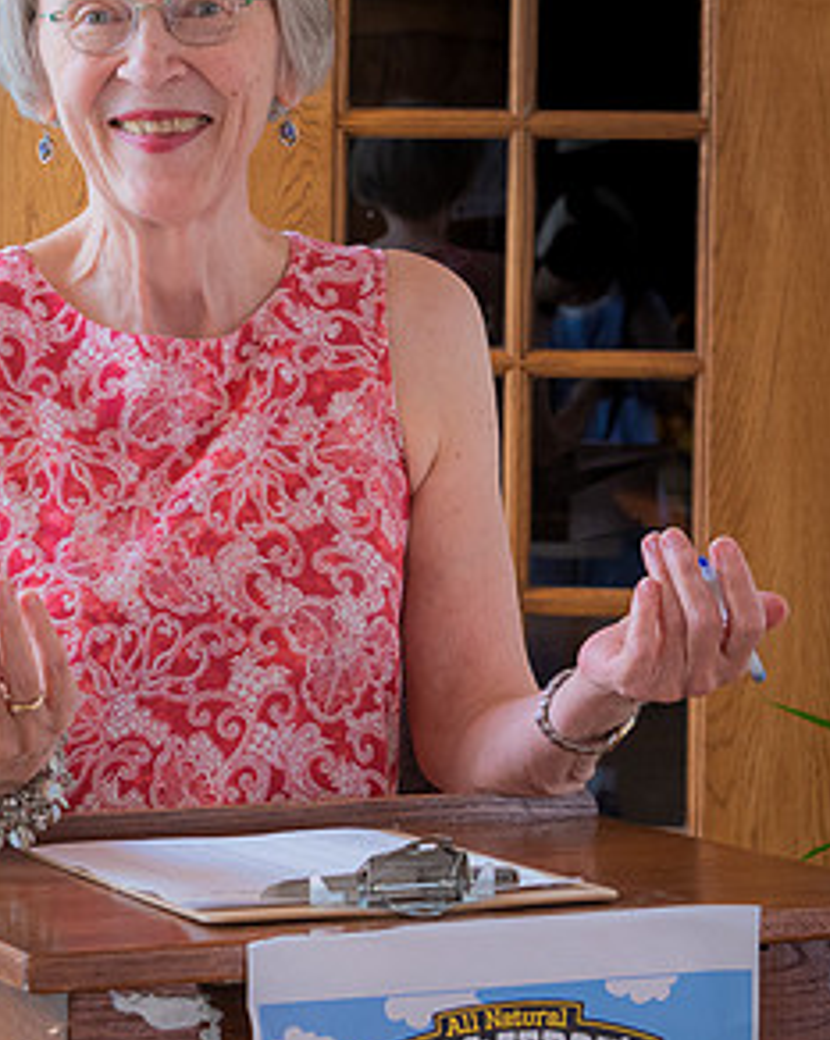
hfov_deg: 12.6
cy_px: 422
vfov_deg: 15.8
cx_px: 200
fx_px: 3752
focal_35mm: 122
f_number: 6.3
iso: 500
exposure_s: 1/60
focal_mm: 42
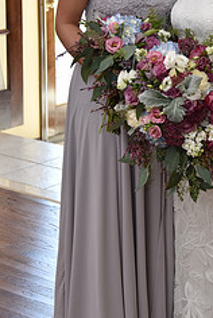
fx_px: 1195
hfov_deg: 10.1
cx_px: 183
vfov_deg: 15.1
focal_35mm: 135
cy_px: 92
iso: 400
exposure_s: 1/125
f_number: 4
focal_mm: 55
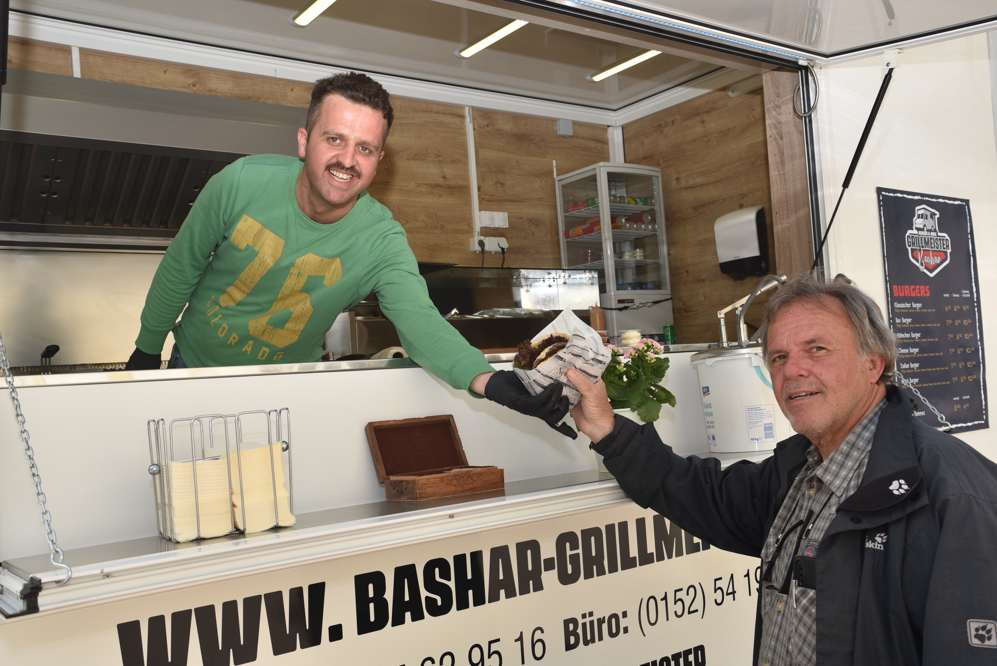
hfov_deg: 58.7
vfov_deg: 41.1
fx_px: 887
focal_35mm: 32
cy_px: 333
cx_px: 498
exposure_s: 1/160
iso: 100
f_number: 6.3
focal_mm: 32
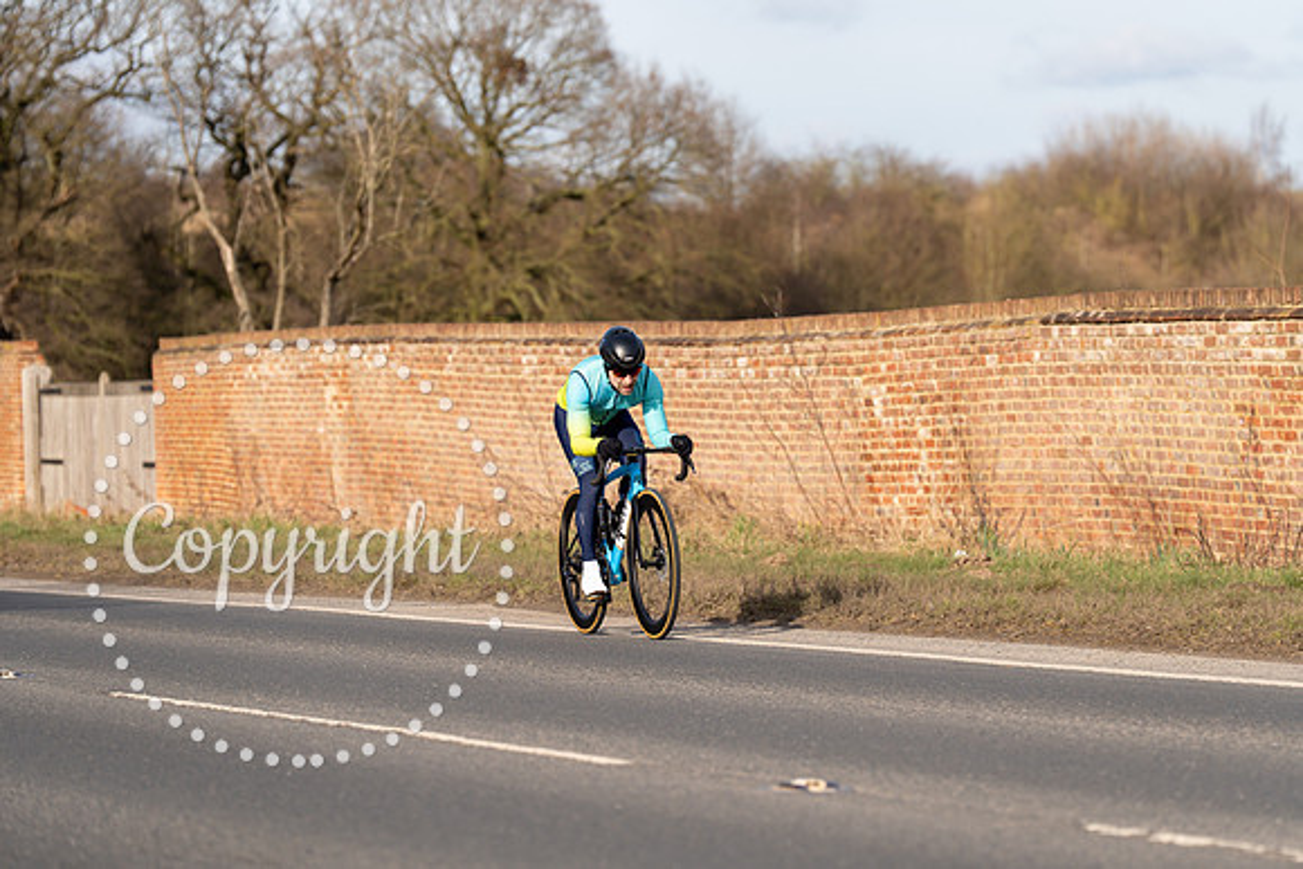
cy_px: 434
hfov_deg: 13.1
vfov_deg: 8.7
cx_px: 652
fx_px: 5684
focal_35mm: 157
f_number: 4
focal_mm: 157
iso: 100
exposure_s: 1/800
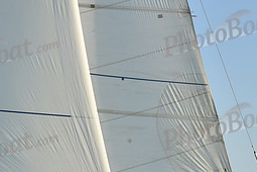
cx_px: 112
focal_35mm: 159
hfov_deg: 12.9
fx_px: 1135
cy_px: 191
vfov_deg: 8.6
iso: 320
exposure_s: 1/1000
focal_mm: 70
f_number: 6.3
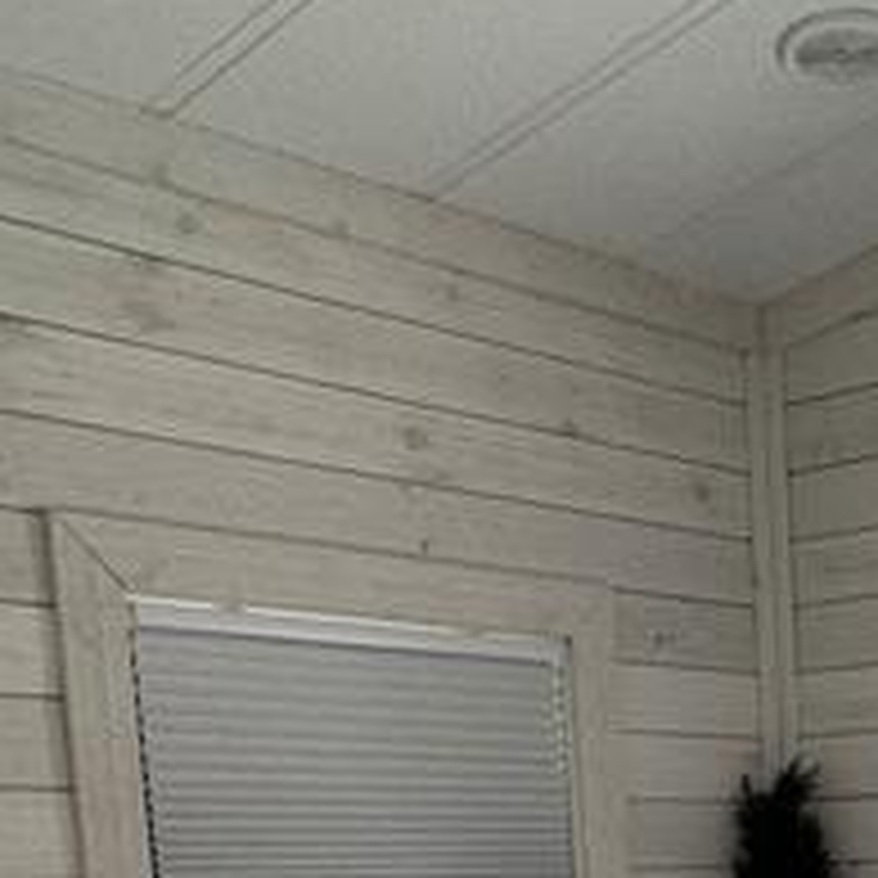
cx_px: 1076
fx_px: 1865
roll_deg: +1.7
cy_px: 1171
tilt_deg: -9.4
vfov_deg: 23.2
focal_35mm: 65
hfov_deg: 23.9
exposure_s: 1/120
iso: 125
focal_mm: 2.22
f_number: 2.2
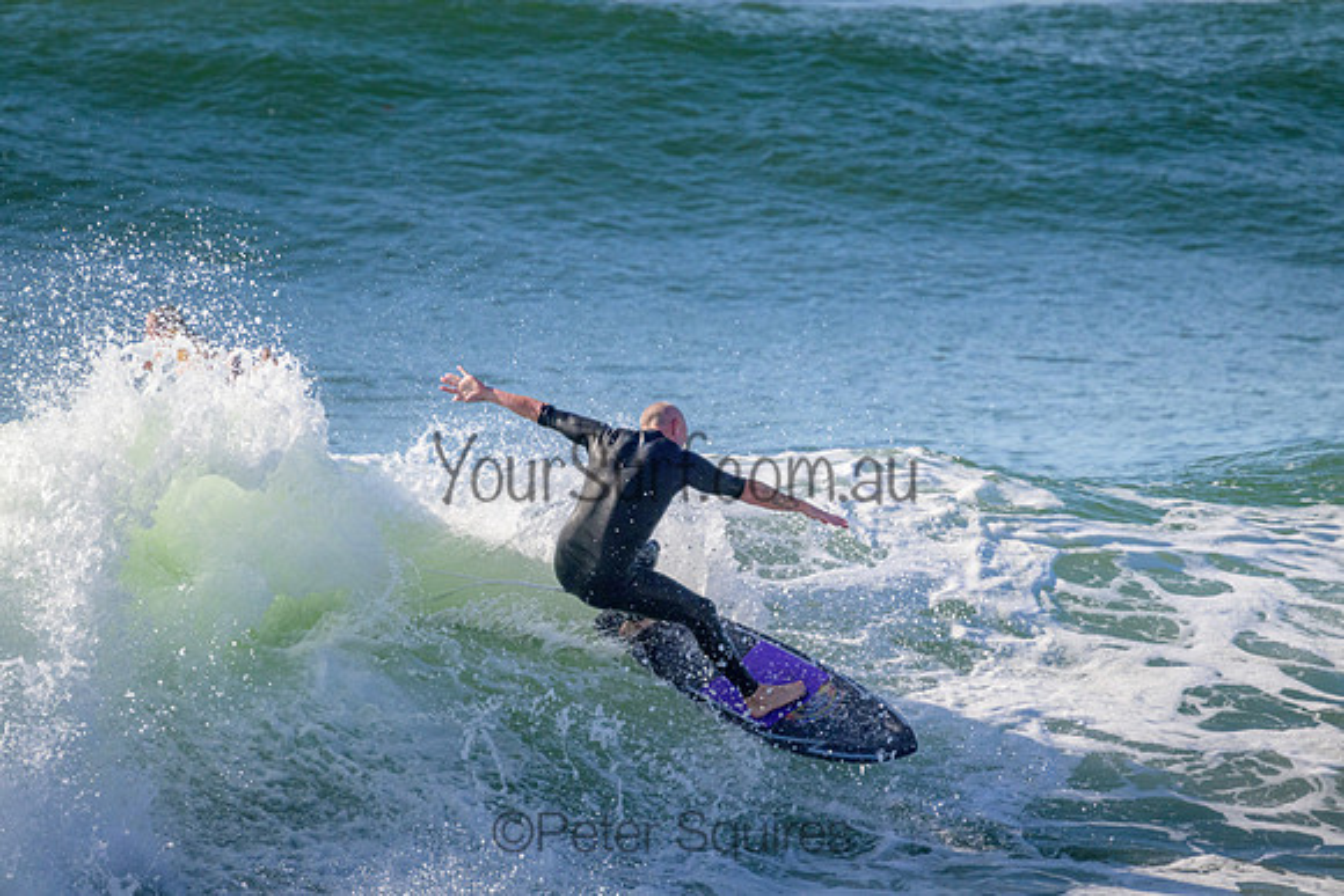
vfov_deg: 1.7
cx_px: 672
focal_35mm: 800
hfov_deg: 2.6
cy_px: 448
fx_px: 29872
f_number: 11
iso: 1100
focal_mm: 800
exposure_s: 1/2000
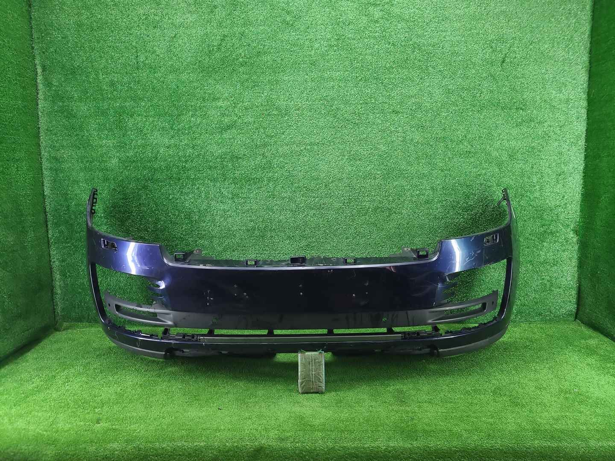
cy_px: 230
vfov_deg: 53.1
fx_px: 462
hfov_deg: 67.3
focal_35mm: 26
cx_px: 308
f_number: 1.8
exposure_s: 1/50
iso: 190
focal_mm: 5.4
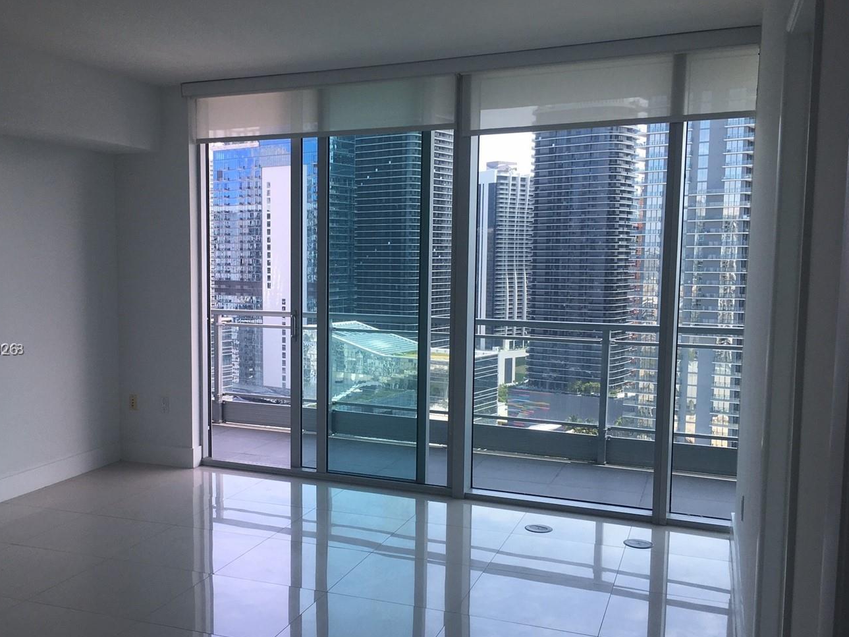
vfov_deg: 39.6
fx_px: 883
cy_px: 350
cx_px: 340
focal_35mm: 36
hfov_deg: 51.0
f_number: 2.2
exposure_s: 1/386
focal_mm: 4.15
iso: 25
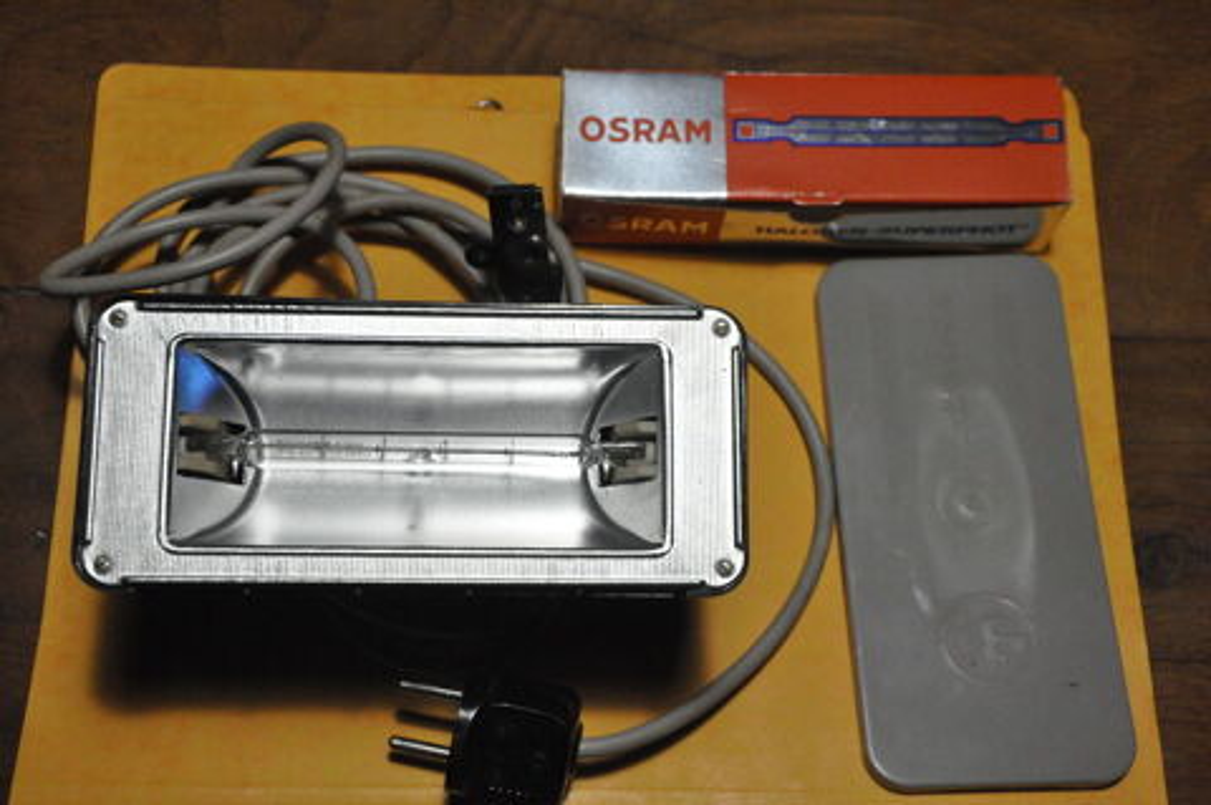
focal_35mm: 57
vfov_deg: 23.7
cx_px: 606
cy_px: 402
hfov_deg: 35.1
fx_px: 1915
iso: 3200
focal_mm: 38
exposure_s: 1/200
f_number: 7.1
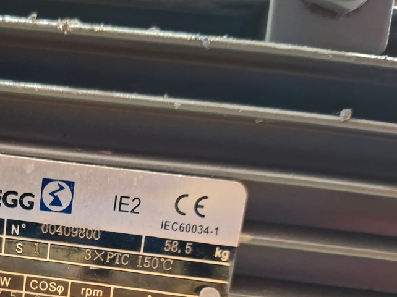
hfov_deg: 41.8
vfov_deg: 32.0
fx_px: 493
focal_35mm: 43
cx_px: 76
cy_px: 267
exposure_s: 1/14
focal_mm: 5.54
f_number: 1.8
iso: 1250
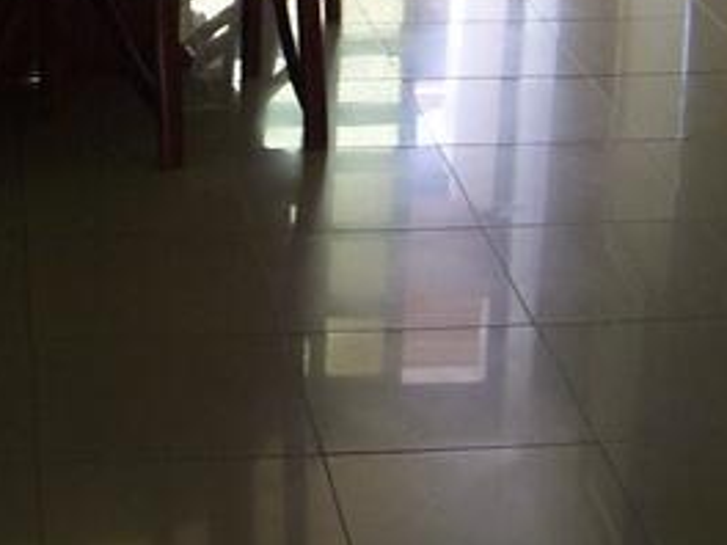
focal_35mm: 109
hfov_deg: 17.9
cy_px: -272
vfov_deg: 12.9
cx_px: 160
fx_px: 2289
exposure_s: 1/30
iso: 80
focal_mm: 5.85
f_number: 2.8
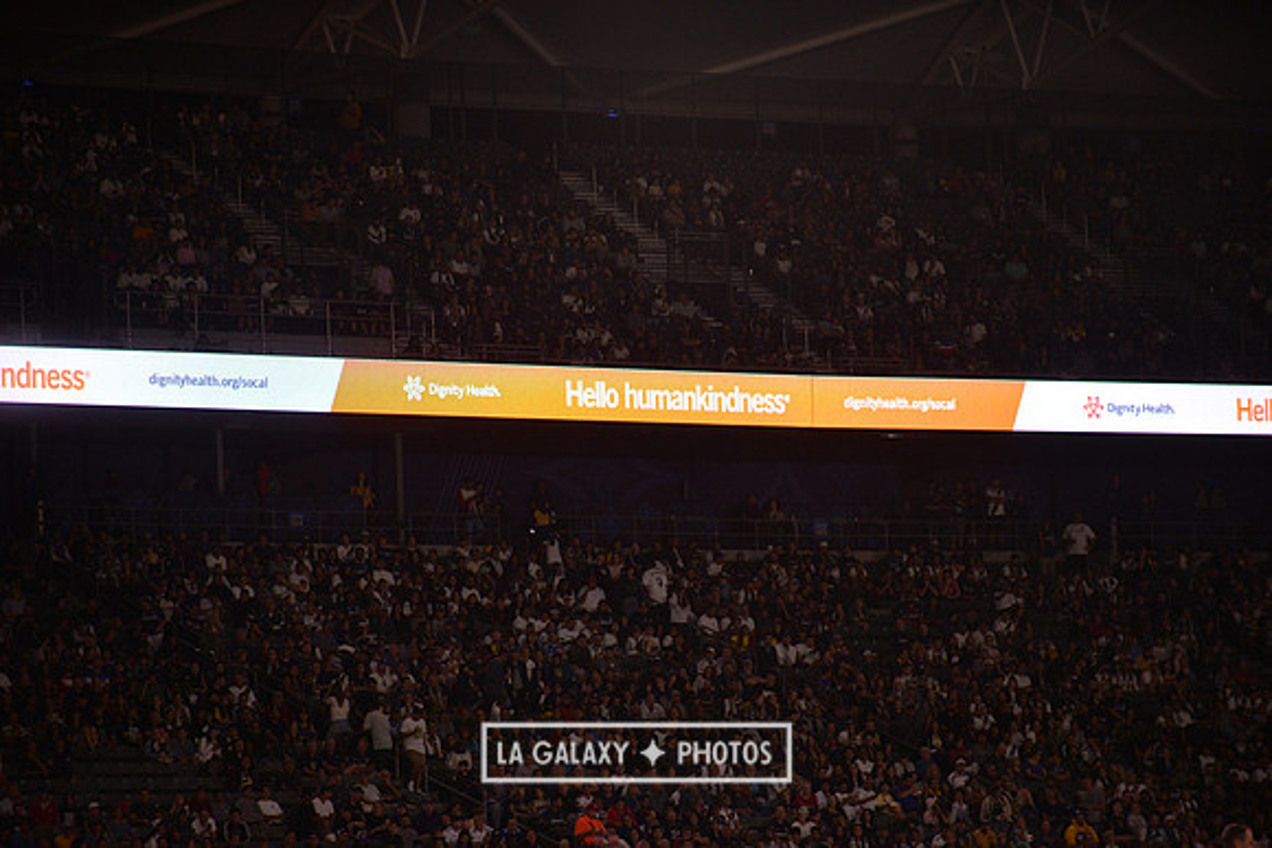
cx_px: 636
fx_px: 6361
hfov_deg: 11.4
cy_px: 424
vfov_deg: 7.6
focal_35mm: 180
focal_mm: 180
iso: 1600
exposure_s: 1/3200
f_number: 2.8
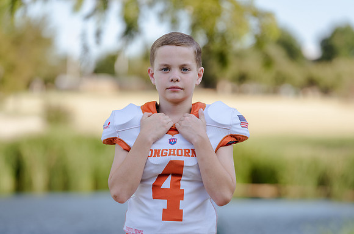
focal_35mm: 165
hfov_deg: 12.5
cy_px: 124
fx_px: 1619
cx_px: 180
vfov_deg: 8.3
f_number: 3.5
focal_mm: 154
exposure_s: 1/320
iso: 100
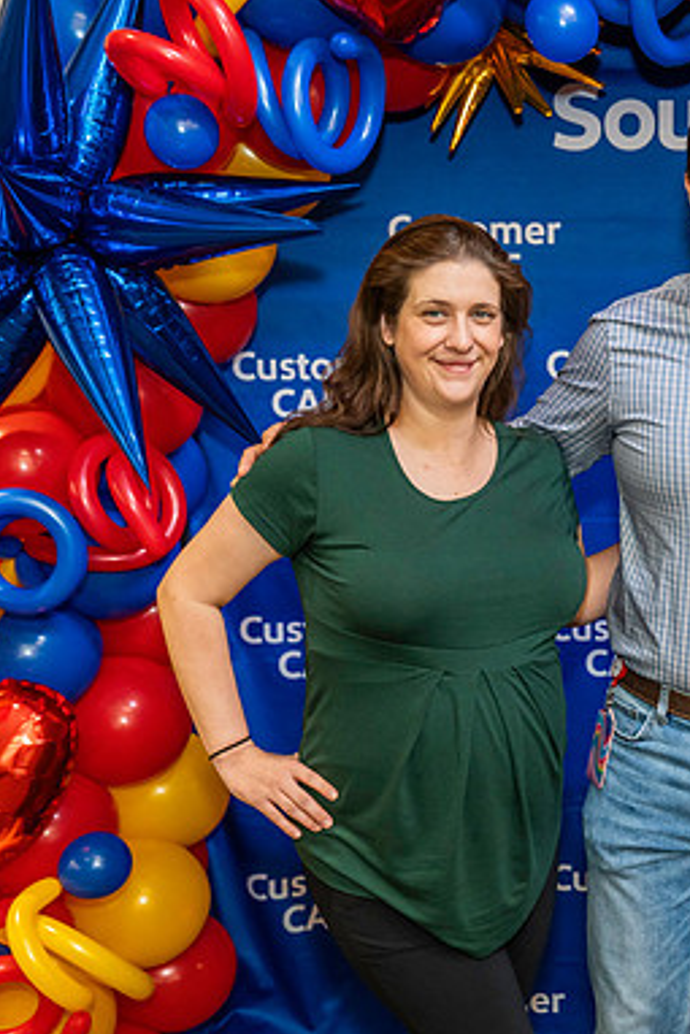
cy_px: 500
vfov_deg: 33.4
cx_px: 728
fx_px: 1723
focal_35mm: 60
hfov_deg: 21.6
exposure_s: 1/160
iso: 2000
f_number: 4
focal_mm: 37
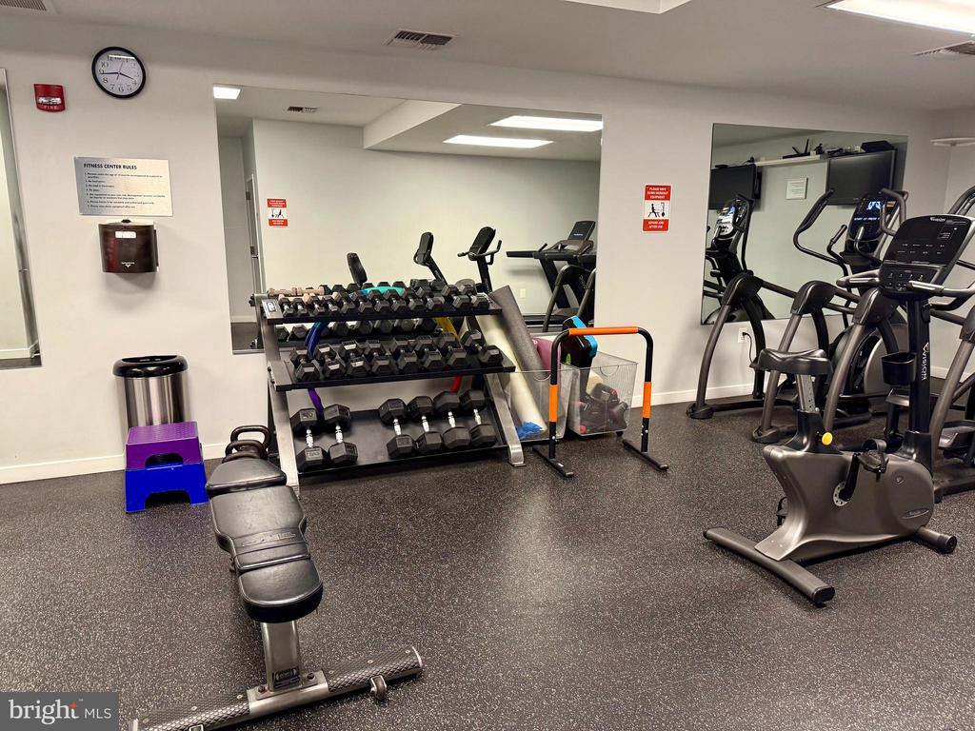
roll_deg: -0.4
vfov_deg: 56.8
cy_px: 366
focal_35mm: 24
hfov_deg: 71.6
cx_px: 488
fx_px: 676
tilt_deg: -10.6
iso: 250
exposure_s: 1/60
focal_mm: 6.76
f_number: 1.78
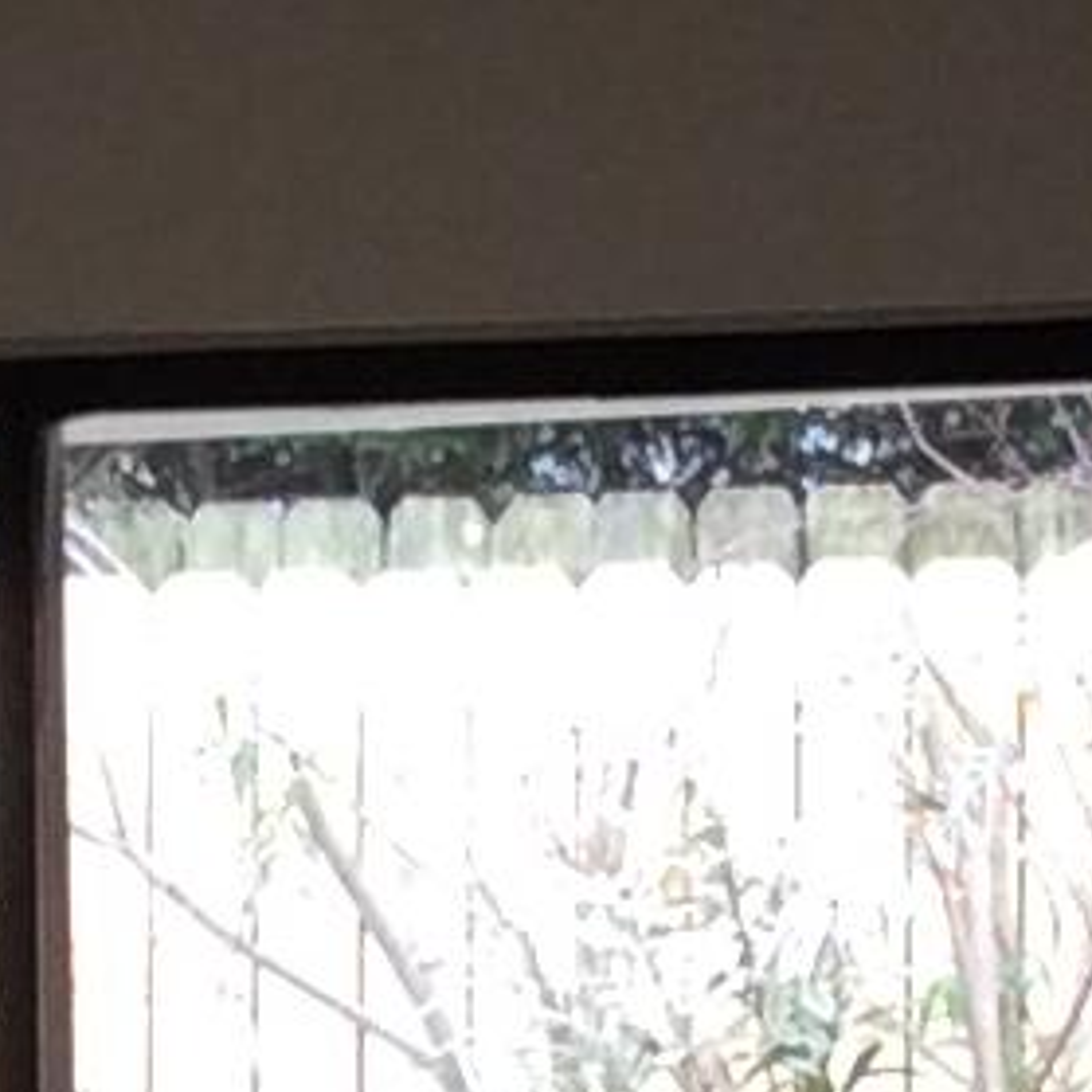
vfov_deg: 6.6
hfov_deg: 6.7
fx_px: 9351
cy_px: 1526
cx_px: 387
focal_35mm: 262
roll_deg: +0.3
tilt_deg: -3.6
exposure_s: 1/30
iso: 32
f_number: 2.4
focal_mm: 3.3
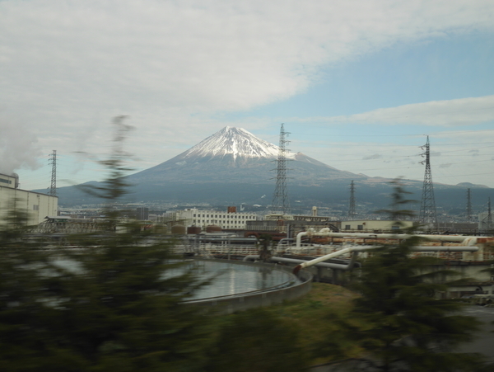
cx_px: 247
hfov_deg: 41.2
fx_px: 657
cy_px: 186
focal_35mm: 46
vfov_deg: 31.6
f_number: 7.1
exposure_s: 1/200
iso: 200
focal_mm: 23
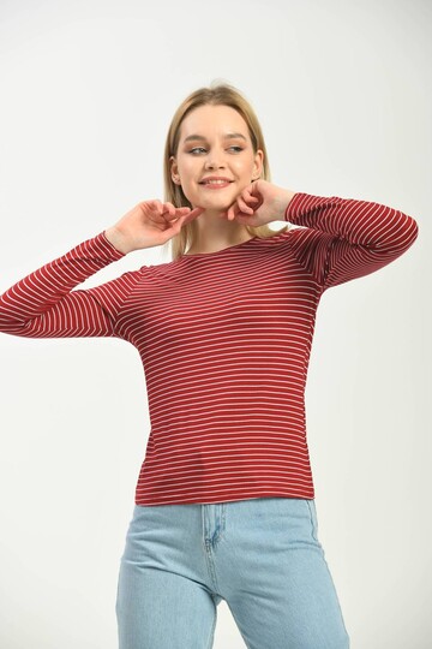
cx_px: 216
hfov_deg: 9.8
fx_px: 2520
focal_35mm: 140
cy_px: 324
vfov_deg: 14.7
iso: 100
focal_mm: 140
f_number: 6.3
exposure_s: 1/160
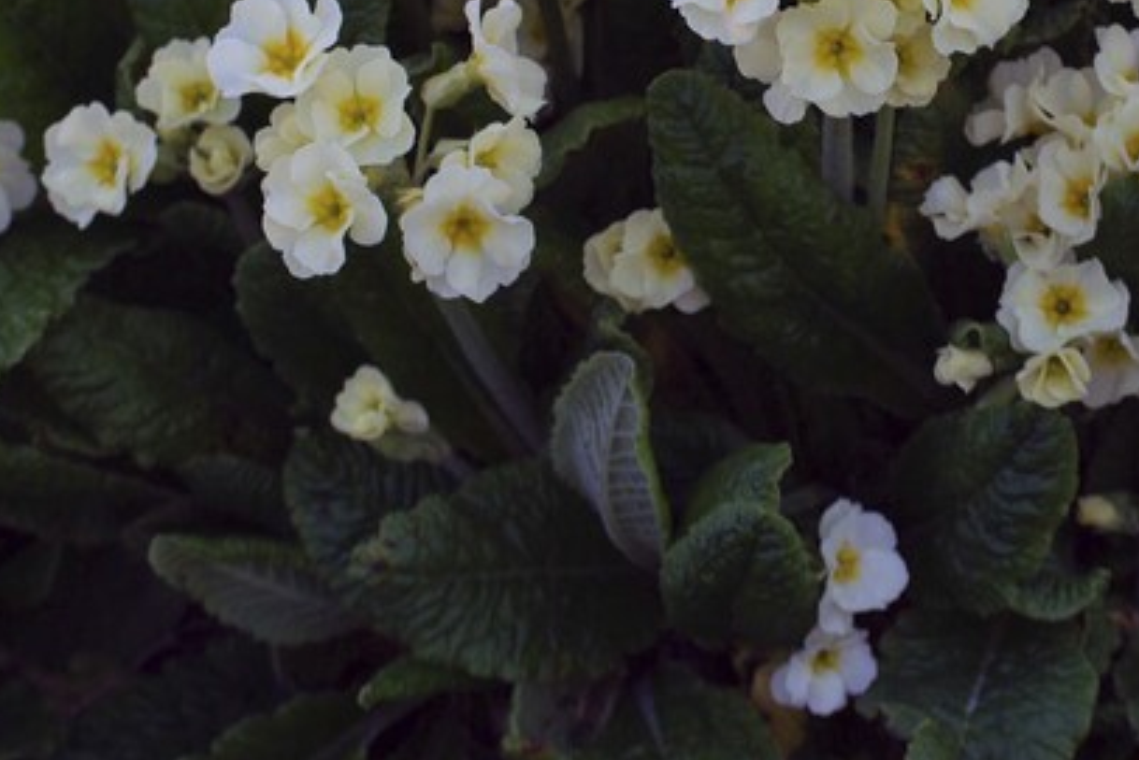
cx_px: 878
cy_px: -161
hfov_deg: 9.9
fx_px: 6591
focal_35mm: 208
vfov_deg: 6.6
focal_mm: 55
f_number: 5.6
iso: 100
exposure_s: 1/125
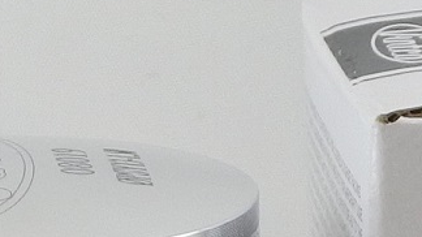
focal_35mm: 267
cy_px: 475
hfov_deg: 8.1
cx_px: 333
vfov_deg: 4.5
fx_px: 2987
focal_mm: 16.8
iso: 400
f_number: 4.5
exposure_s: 1/160
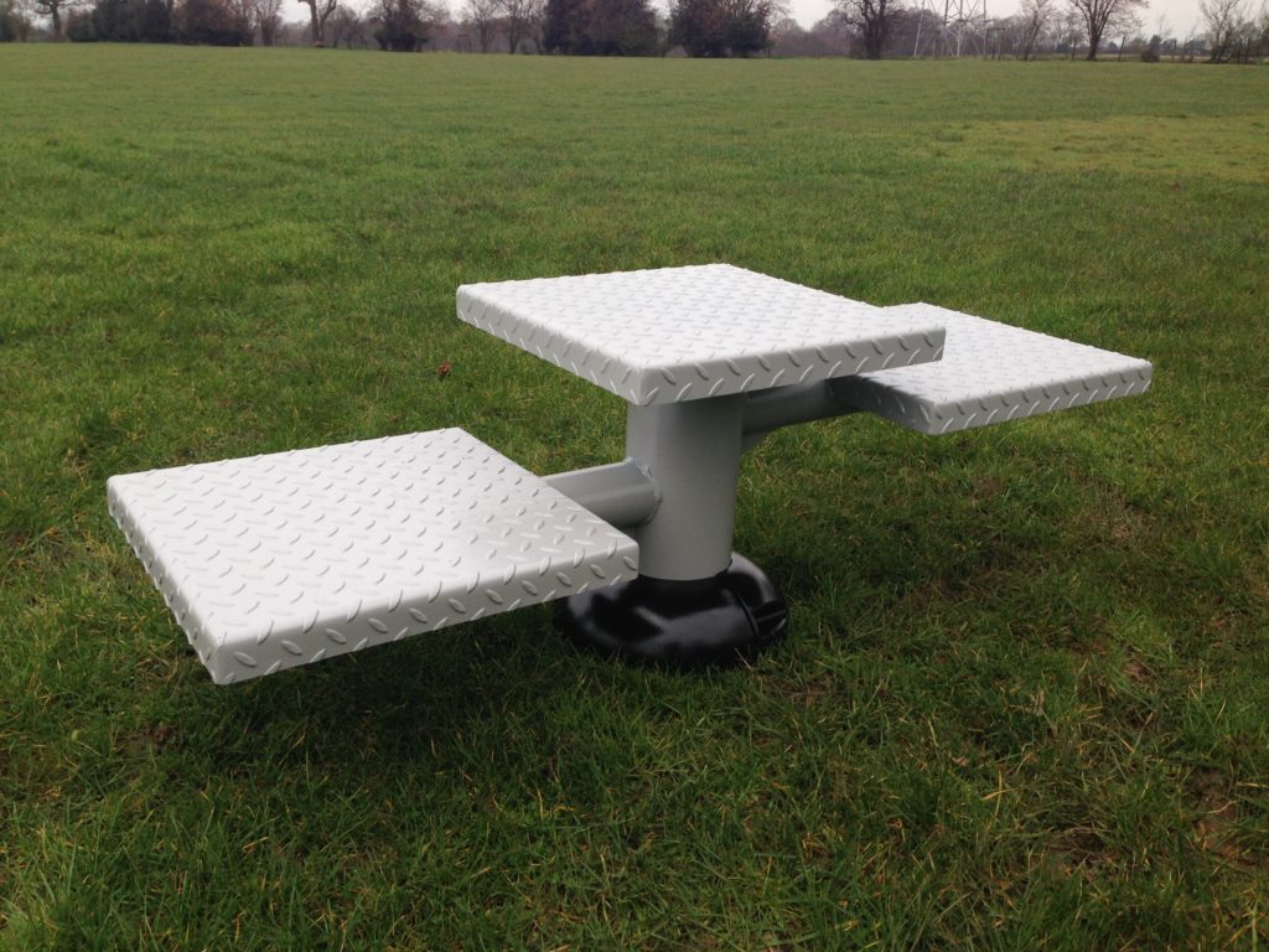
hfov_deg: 55.4
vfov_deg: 42.9
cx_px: 634
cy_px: 476
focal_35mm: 33
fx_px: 1210
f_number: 2.4
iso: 50
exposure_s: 1/596
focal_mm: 4.12
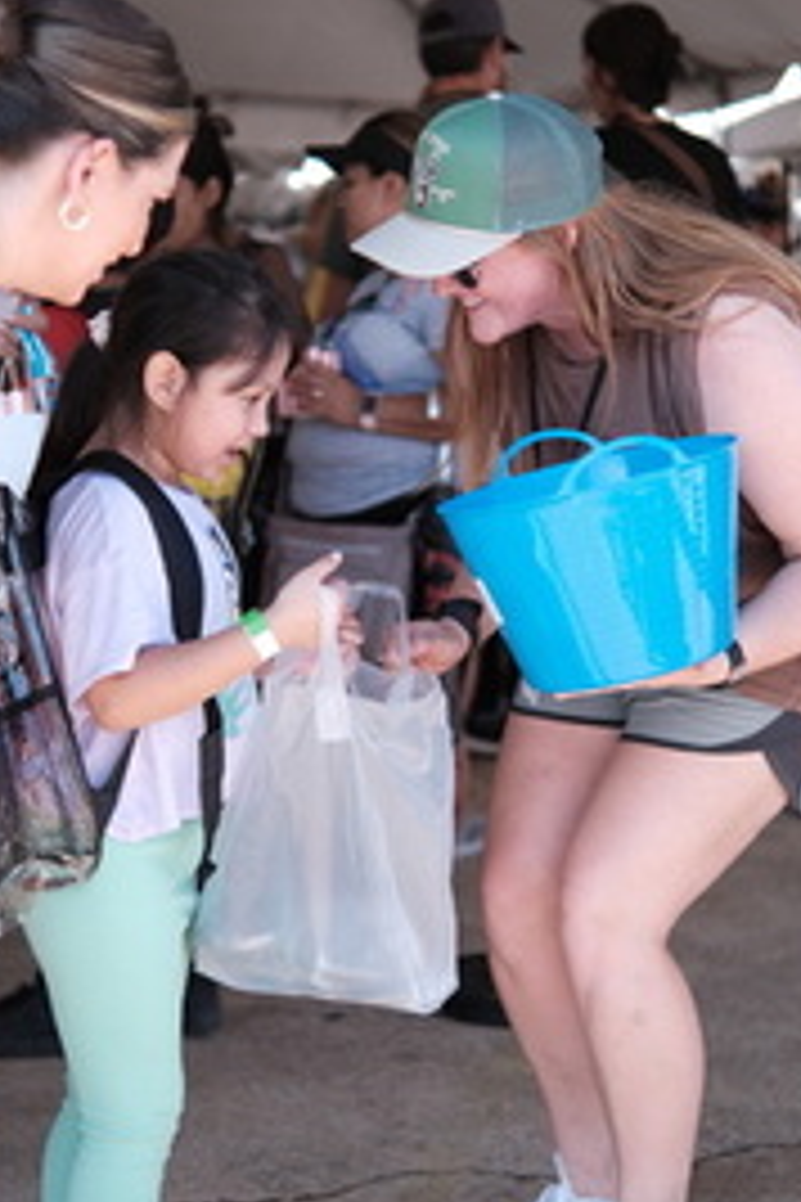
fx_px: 2403
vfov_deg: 28.1
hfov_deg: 18.9
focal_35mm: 72
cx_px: 346
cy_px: 567
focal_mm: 33
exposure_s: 1/1000
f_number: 1.4
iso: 160
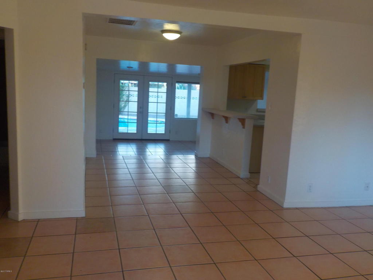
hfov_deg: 60.0
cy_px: 140
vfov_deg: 46.8
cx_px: 186
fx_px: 323
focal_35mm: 30
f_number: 3.3
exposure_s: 1/30
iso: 220
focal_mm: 4.1
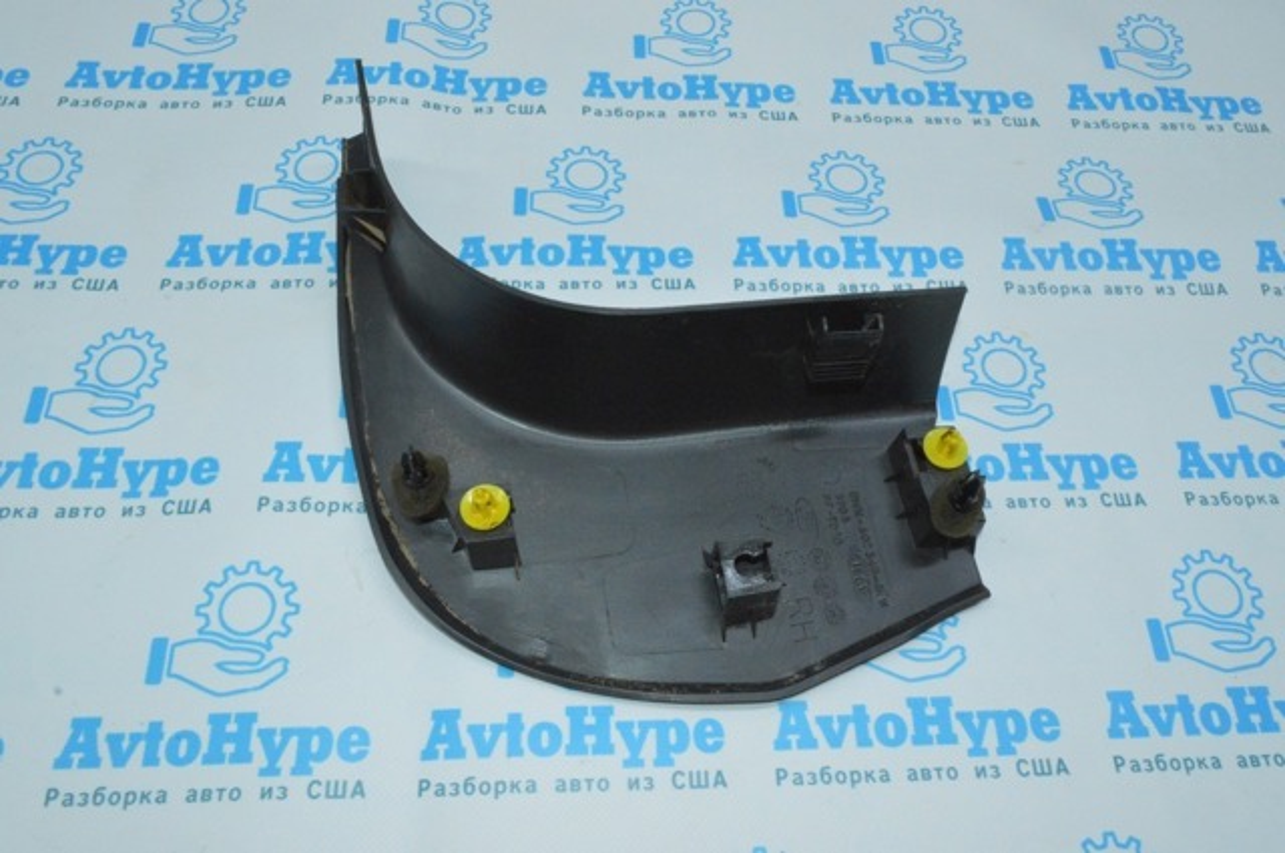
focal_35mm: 30
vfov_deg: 43.5
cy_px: 426
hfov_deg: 62.0
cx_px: 642
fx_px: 1069
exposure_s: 1/50
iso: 4500
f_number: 22
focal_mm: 20
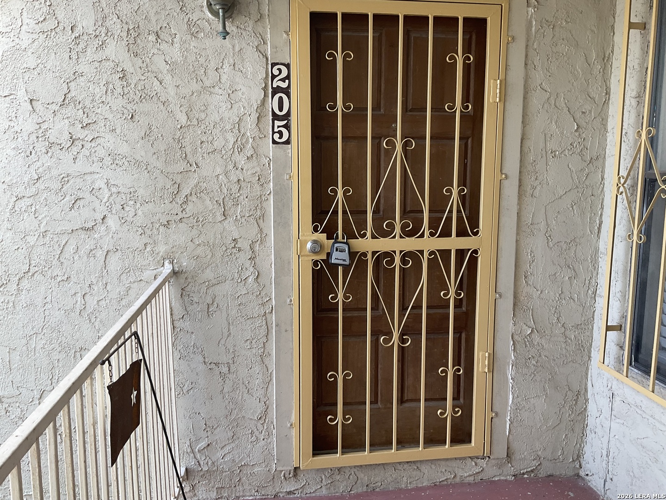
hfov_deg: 61.7
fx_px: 558
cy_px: 250
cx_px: 333
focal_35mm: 29
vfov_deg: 48.2
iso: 25
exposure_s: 1/122
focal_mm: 3
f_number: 1.8
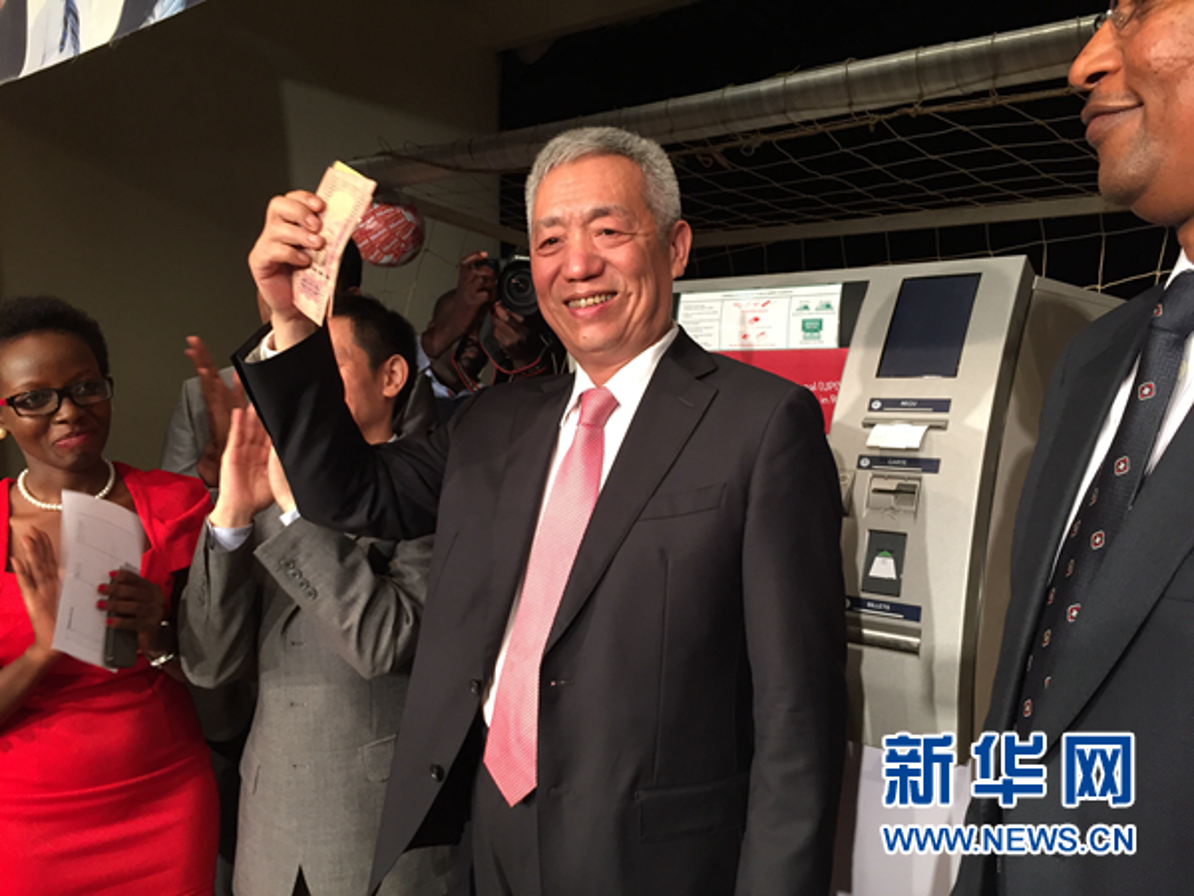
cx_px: 597
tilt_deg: -2.1
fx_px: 1000
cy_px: 448
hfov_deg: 61.7
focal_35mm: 29
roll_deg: -3.1
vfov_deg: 48.2
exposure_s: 1/30
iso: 100
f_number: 2.2
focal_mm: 4.15
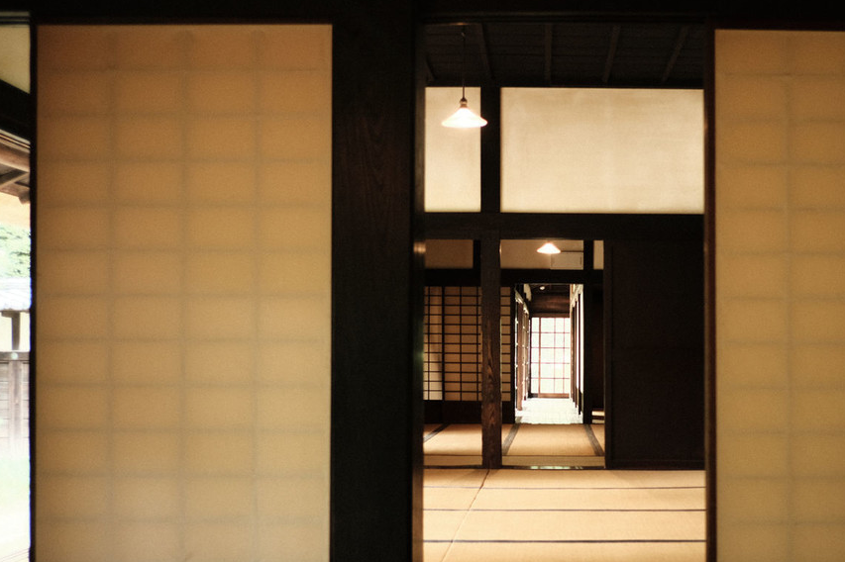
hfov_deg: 50.0
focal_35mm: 38
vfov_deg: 34.8
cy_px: 357
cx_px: 550
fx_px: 892
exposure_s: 1/40
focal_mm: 18
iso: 640
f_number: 2
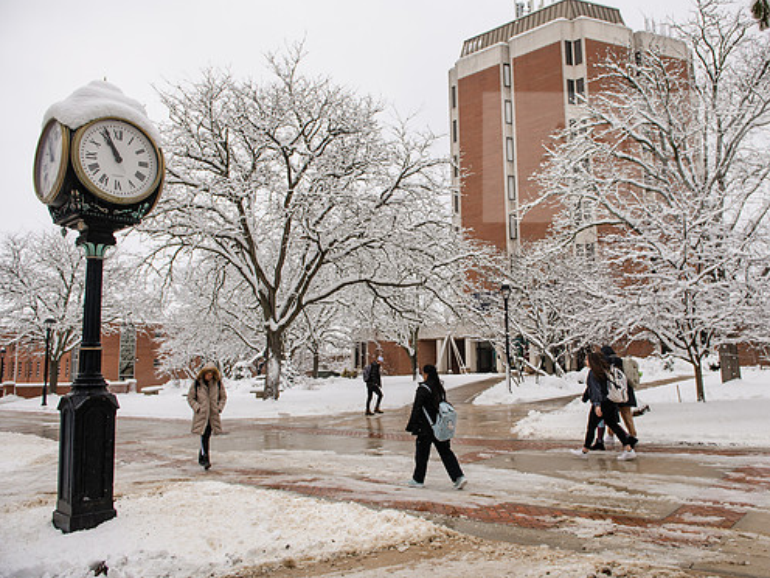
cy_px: 280
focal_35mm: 27
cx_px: 436
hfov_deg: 65.1
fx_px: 601
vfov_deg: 51.3
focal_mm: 24
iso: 125
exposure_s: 1/640
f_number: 4.5
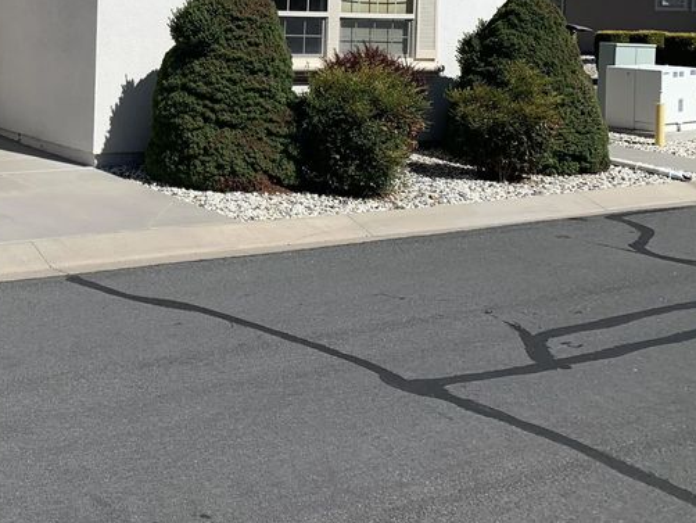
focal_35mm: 53
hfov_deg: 34.2
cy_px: 39
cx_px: 69
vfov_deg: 26.5
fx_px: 1066
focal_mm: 4.25
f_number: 1.8
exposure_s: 1/4098
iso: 25
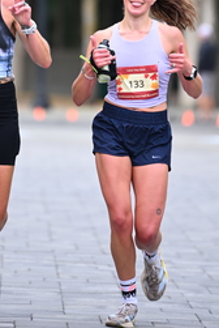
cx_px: 80
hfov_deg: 3.1
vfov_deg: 4.7
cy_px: 13
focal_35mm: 438
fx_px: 3985
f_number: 2.8
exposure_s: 1/1600
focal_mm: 200
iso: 1000
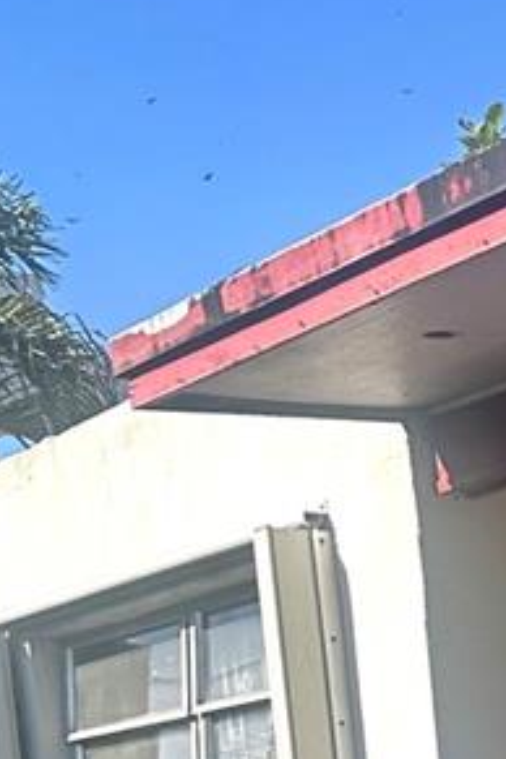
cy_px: 1022
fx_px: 2171
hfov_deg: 11.9
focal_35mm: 103
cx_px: 1017
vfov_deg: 18.3
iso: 80
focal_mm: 6.86
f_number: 1.78
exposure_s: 1/1916
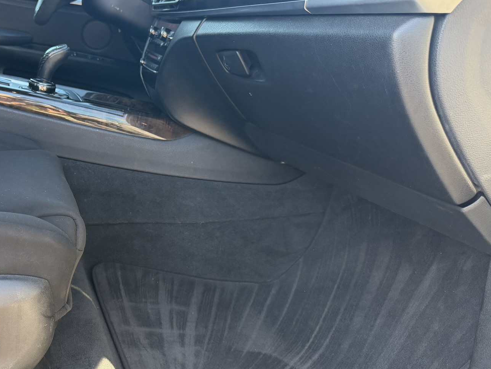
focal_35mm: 38
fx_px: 539
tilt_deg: -19.8
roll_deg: +0.3
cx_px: 104
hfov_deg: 46.6
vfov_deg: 37.7
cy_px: 176
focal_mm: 6.76
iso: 200
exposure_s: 1/193
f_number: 1.78
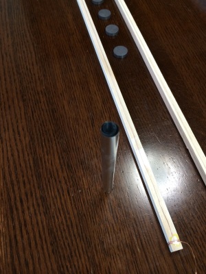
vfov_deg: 60.0
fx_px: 238
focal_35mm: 30
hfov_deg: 46.8
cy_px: 137
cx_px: 103
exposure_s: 1/30
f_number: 2.2
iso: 160
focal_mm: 4.12
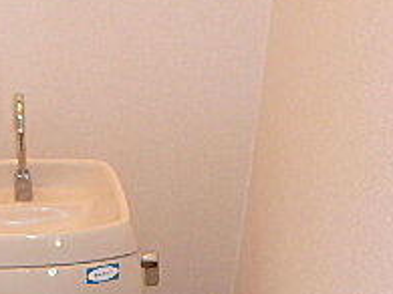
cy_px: 421
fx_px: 783
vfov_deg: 19.1
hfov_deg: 27.6
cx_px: 75
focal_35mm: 69
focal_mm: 3.7
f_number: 3.5
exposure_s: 1/30
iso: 400
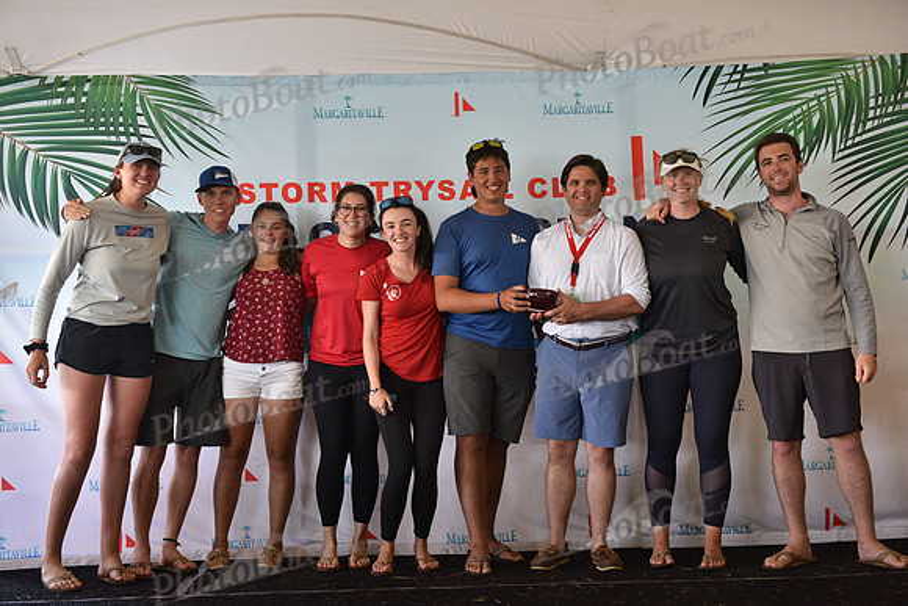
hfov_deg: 36.2
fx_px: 1387
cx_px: 454
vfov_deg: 24.6
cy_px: 303
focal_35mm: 55
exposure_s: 1/160
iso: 800
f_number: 4
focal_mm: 55
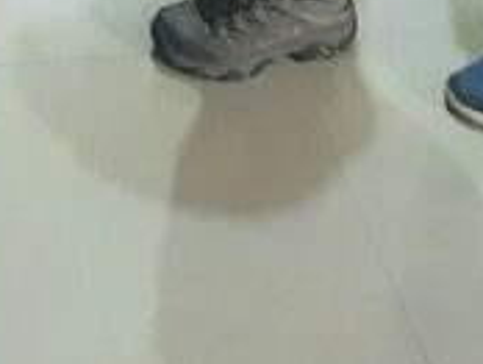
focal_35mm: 97
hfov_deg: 19.6
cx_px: -11
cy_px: -868
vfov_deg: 9.6
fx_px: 1355
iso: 320
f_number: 2.2
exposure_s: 1/25
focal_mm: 1.74
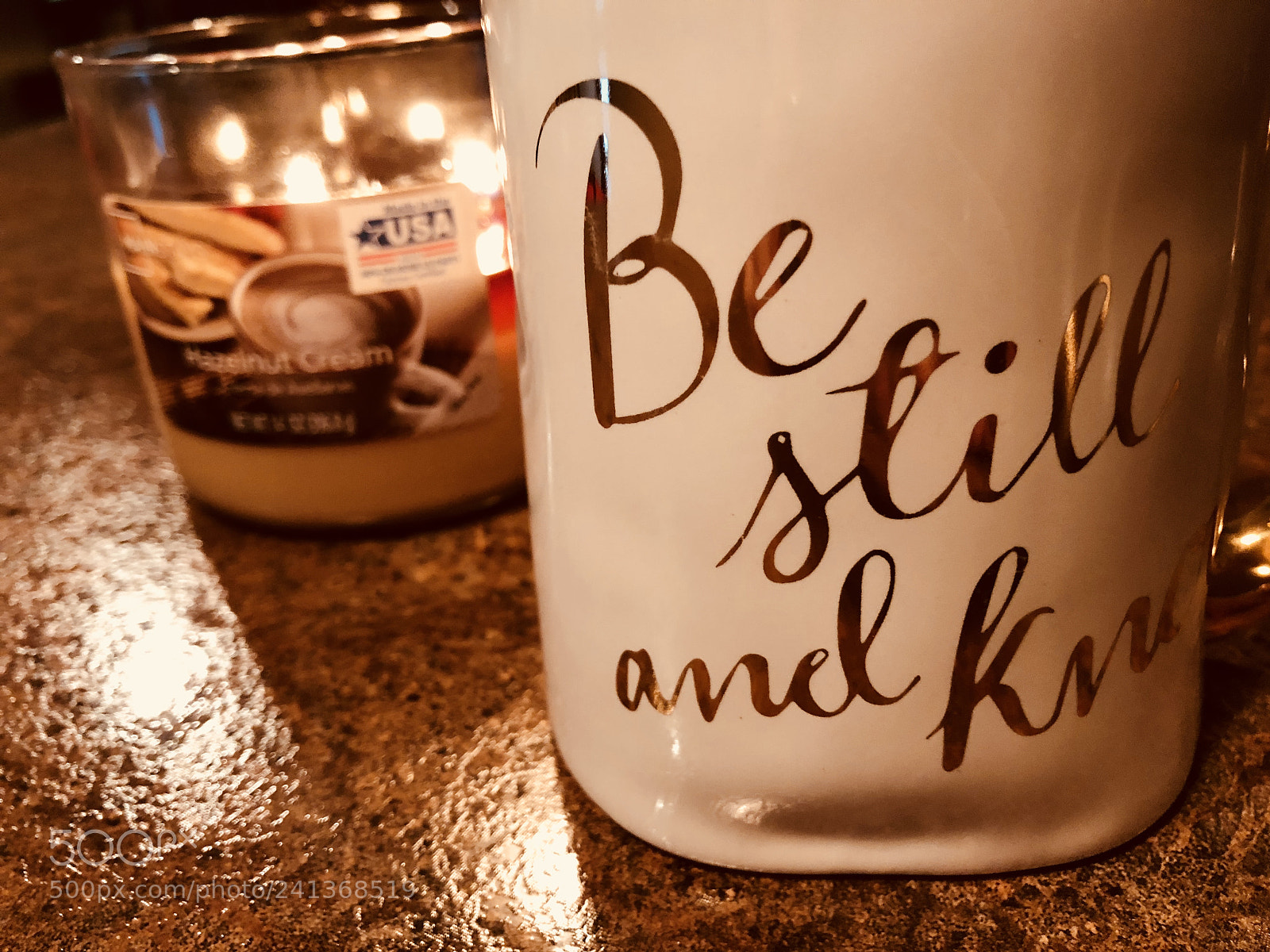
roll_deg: +3.9
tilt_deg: -28.7
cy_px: 476
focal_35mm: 29
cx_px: 635
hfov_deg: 61.7
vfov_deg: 48.2
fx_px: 1064
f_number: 1.8
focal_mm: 3.99
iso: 100
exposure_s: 1/13
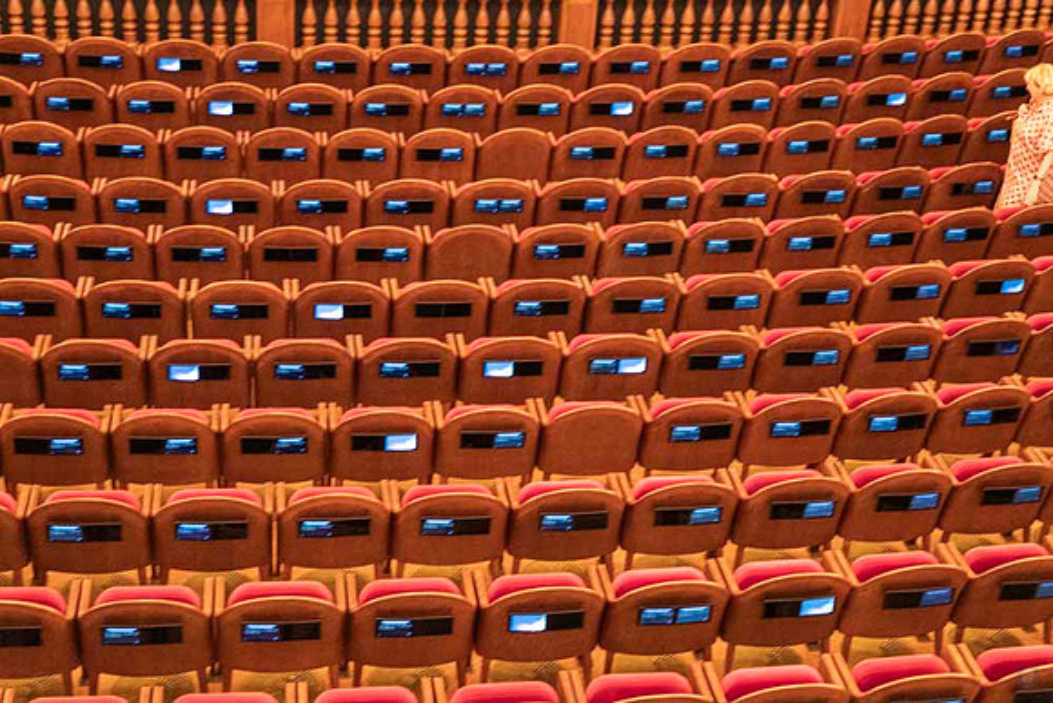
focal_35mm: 62
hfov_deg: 32.4
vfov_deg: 21.9
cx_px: 526
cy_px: 352
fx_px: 1814
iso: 12800
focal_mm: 62
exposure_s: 1/13
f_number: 4
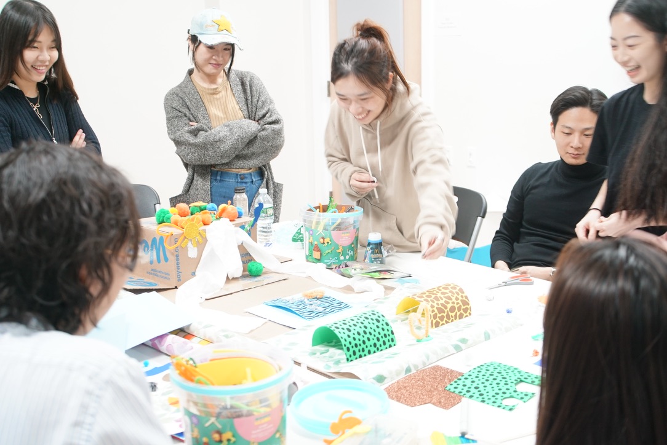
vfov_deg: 34.2
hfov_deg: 49.5
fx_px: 723
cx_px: 334
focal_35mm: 39
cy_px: 222
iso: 1000
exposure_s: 1/25
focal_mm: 39
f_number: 4.5
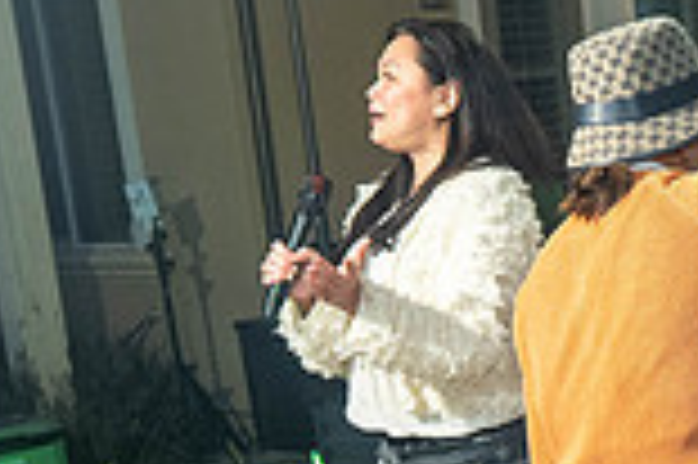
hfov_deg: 20.1
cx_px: 986
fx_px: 1743
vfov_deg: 14.5
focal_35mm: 90
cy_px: 606
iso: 640
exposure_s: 1/160
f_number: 3.5
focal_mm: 24
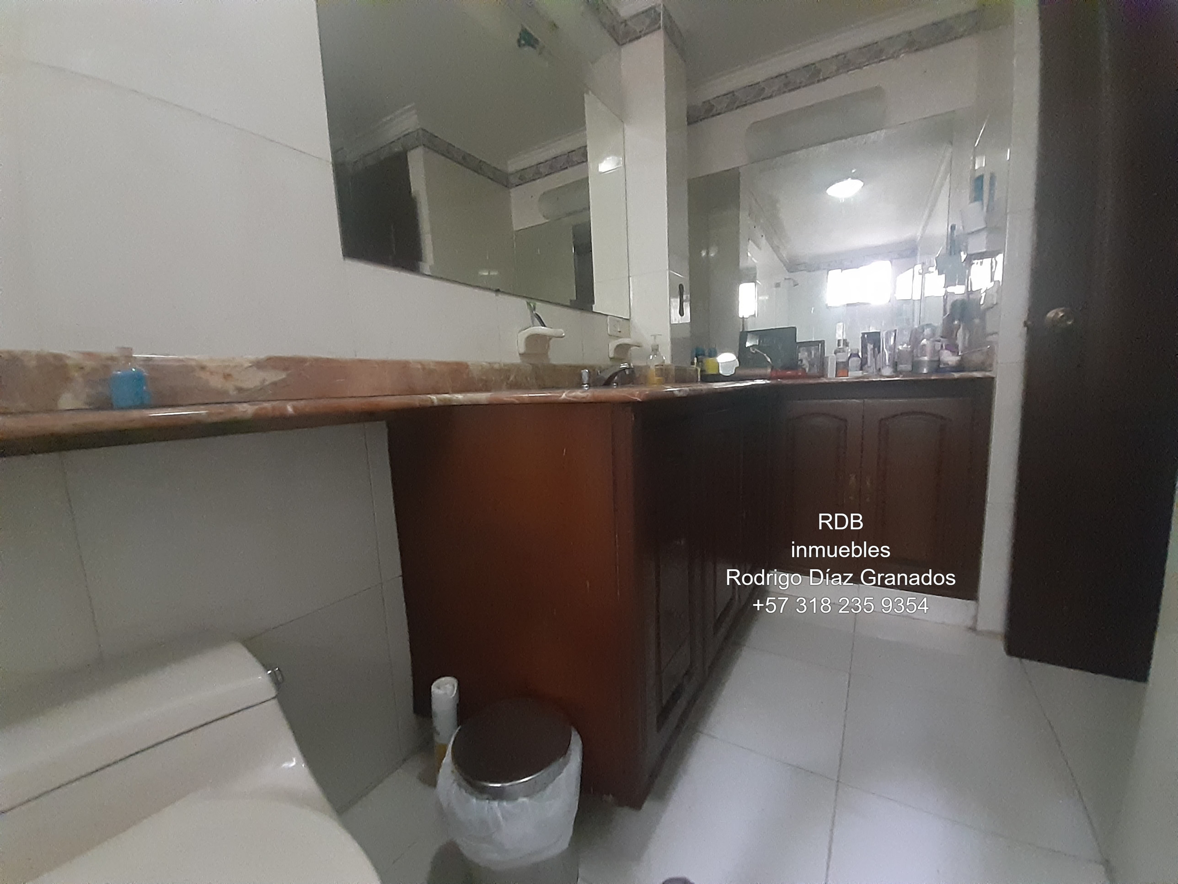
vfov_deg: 89.9
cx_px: 589
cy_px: 442
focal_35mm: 13
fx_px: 442
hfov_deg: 106.2
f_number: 2.2
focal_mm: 1.13
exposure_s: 1/20
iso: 800
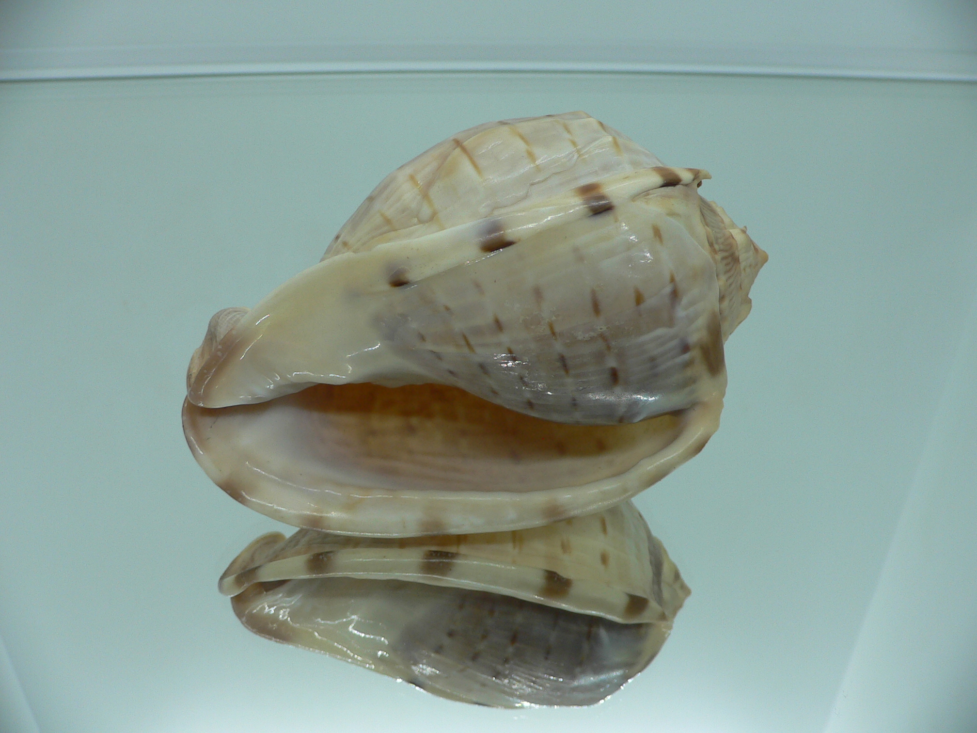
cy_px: 366
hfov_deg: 52.6
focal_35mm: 35
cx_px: 488
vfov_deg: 40.7
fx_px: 988
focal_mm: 4.6
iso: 80
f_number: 2.8
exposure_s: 1/60
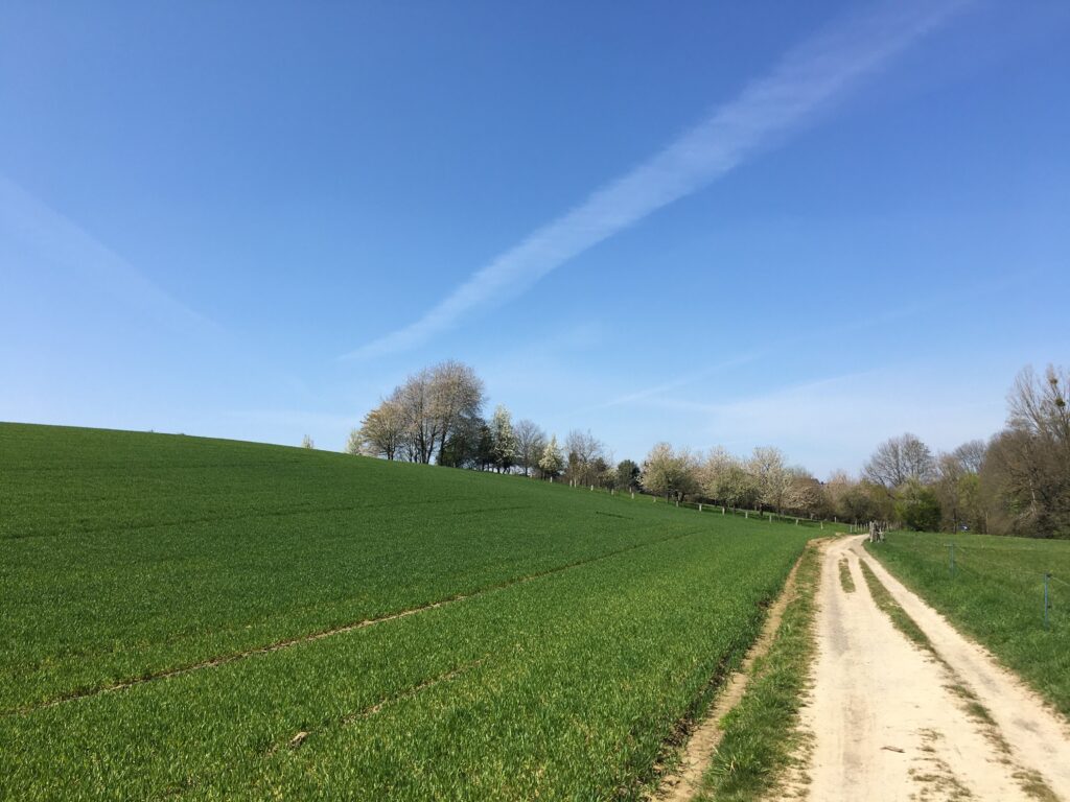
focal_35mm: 29
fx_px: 896
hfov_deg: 61.7
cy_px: 401
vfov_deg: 48.2
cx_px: 535
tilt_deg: +7.2
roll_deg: +1.3
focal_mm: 4.15
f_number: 2.2
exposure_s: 1/1538
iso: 25
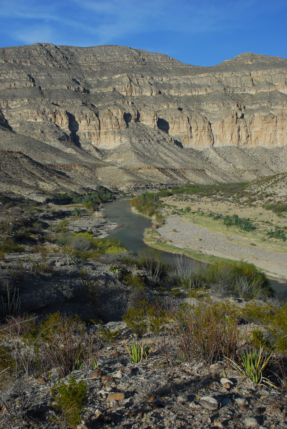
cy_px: 214
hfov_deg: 32.0
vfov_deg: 46.3
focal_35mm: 42
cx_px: 144
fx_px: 501
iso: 160
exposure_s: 1/180
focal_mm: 28
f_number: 7.1
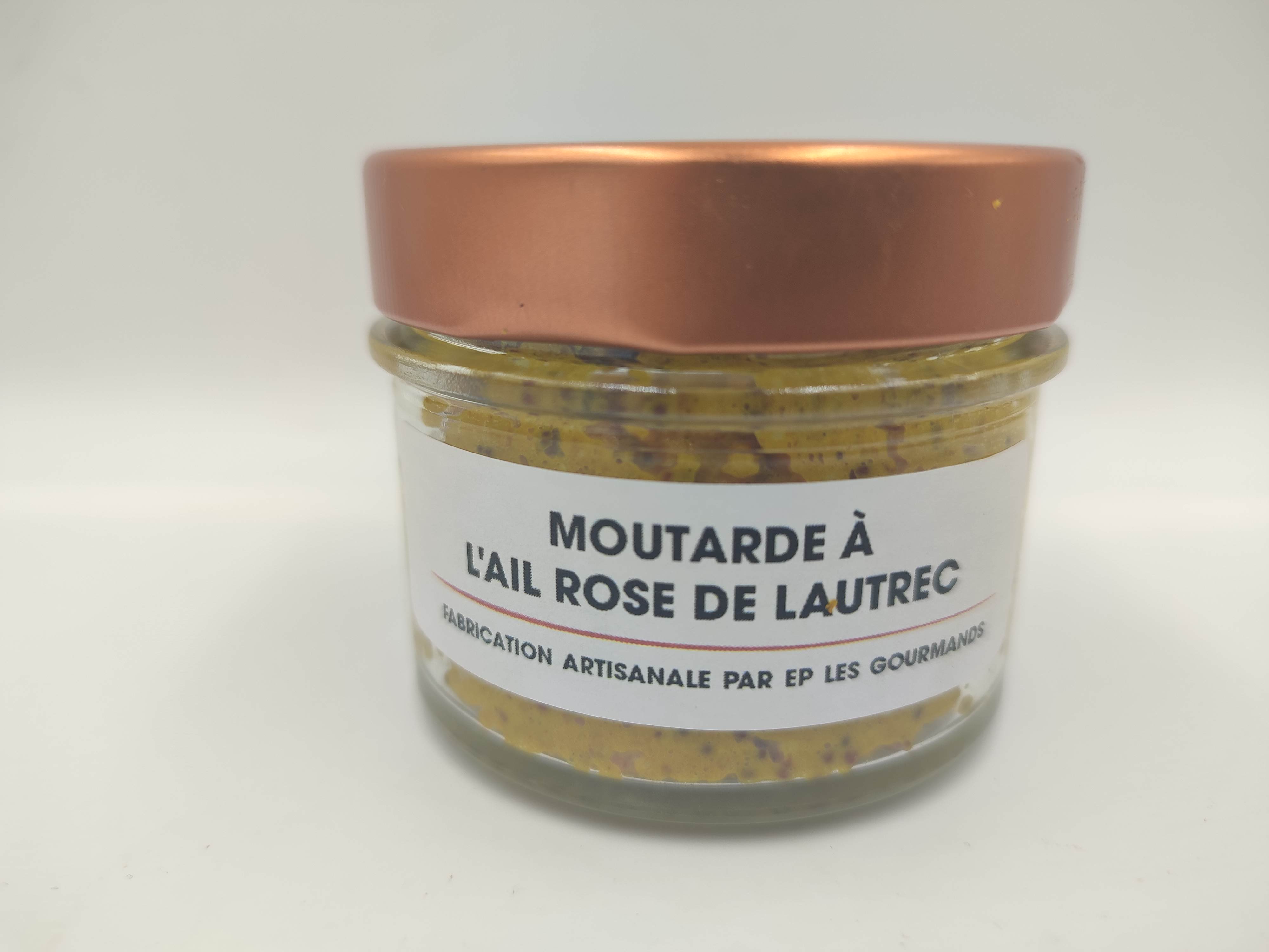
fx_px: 880
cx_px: 634
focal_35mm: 24
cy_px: 476
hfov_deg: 71.6
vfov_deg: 56.8
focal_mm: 5.89
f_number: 1.89
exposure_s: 1/106
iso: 50
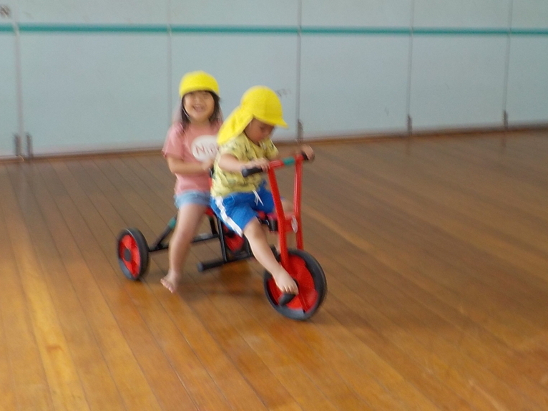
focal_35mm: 47
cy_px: 132
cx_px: 338
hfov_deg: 40.2
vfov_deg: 30.6
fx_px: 744
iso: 160
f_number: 3.3
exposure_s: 1/30
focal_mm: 4.1
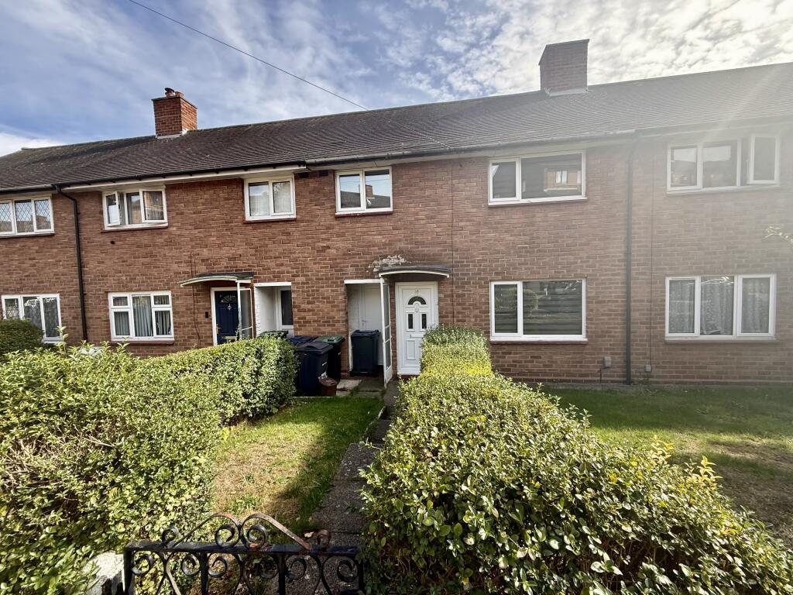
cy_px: 298
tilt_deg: -0.9
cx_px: 396
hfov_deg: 102.1
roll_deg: +2.1
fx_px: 321
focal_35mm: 14
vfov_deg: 85.7
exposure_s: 1/340
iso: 50
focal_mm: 2.22
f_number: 2.2
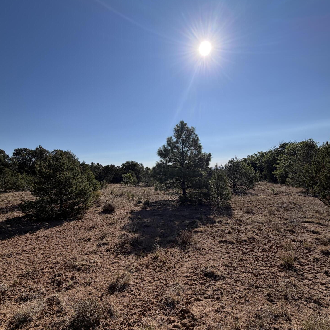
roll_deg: +3.2
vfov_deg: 83.9
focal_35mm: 17
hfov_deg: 84.0
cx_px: 165
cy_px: 173
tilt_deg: -0.1
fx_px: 183
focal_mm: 2.22
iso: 20
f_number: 2.2
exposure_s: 1/1339
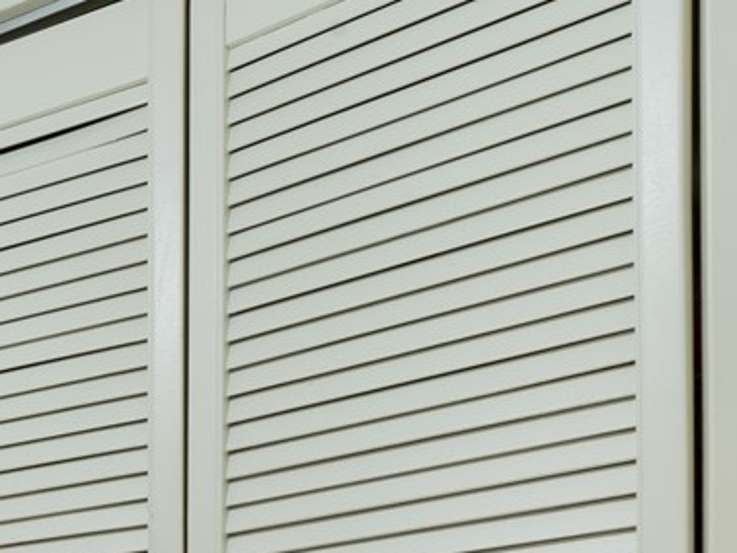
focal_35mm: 69
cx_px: -792
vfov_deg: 18.2
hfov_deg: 17.8
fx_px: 1470
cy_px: 901
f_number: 14
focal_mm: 16
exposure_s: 2
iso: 100
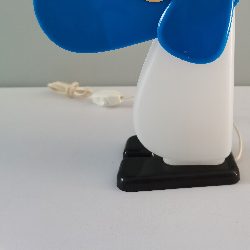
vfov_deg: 40.6
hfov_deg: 42.5
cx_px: 158
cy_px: 42
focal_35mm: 39
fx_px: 319
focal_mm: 5.58
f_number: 1.8
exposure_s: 1/50
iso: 100
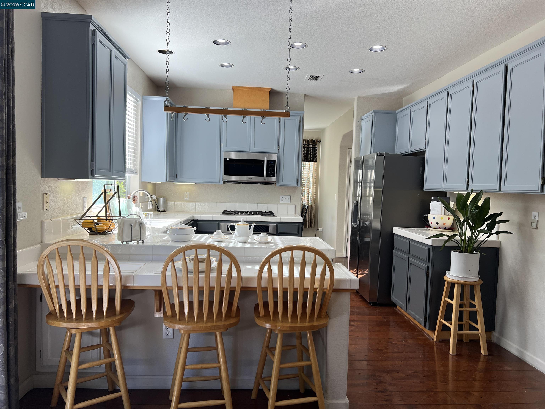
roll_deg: -1.8
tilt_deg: -3.4
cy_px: 204
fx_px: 409
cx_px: 272
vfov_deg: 53.1
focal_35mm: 26
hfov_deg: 67.3
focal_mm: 5.7
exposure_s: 1/129
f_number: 1.5
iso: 32
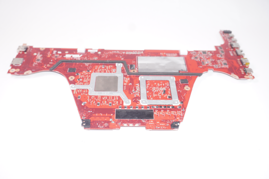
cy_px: 90
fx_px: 258
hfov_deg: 55.1
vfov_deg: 38.3
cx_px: 134
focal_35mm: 34
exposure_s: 1/160
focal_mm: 23
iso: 320
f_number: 5.6
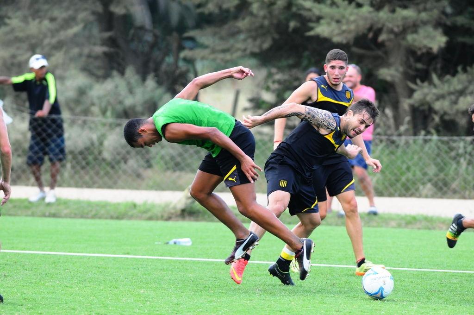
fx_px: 5917
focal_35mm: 450
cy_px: 158
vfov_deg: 3.0
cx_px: 237
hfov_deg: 4.6
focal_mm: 300
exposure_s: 1/640
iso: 800
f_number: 4.5
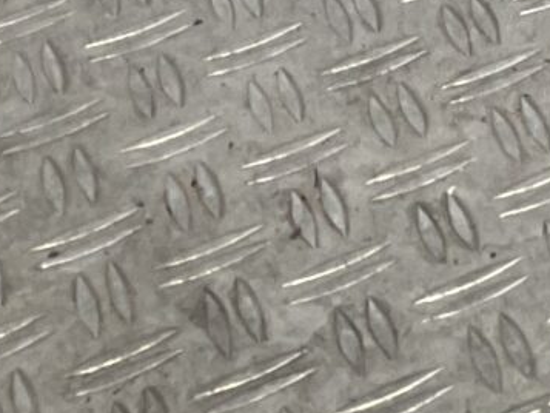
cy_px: -824
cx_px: 1679
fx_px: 3306
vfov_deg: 6.5
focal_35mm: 208
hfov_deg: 8.1
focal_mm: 3
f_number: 1.8
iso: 16
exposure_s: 1/380
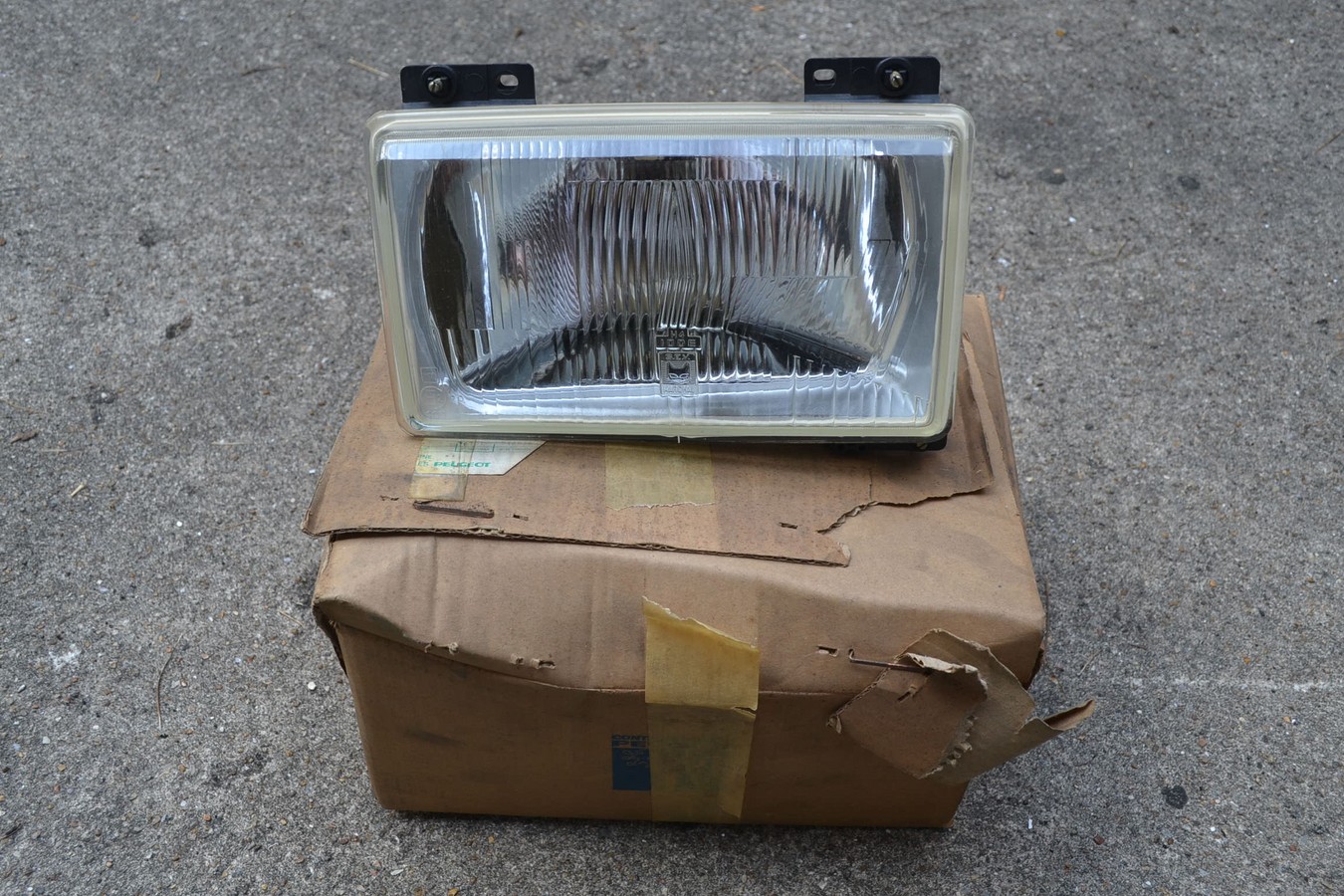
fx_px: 1232
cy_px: 448
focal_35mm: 33
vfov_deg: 40.0
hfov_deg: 57.2
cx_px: 672
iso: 250
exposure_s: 1/125
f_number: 5.6
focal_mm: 22
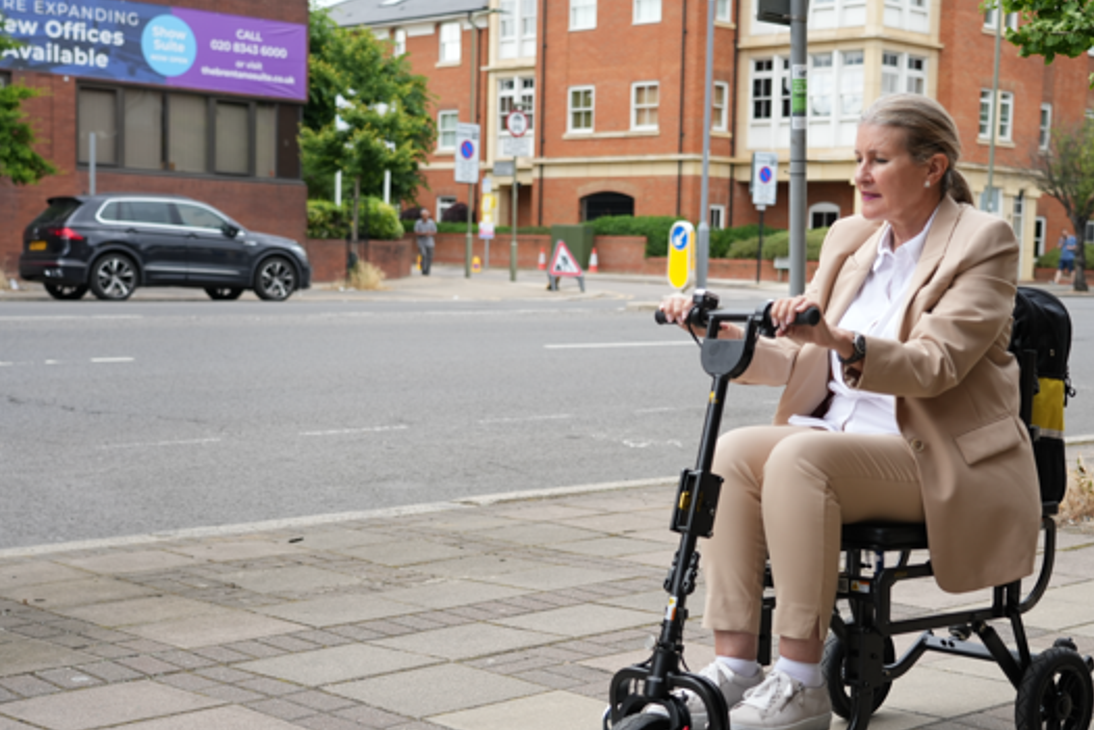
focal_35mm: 56
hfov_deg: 35.5
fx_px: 1702
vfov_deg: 24.2
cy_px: 434
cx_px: 643
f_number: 4
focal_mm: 46
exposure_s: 1/400
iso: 320
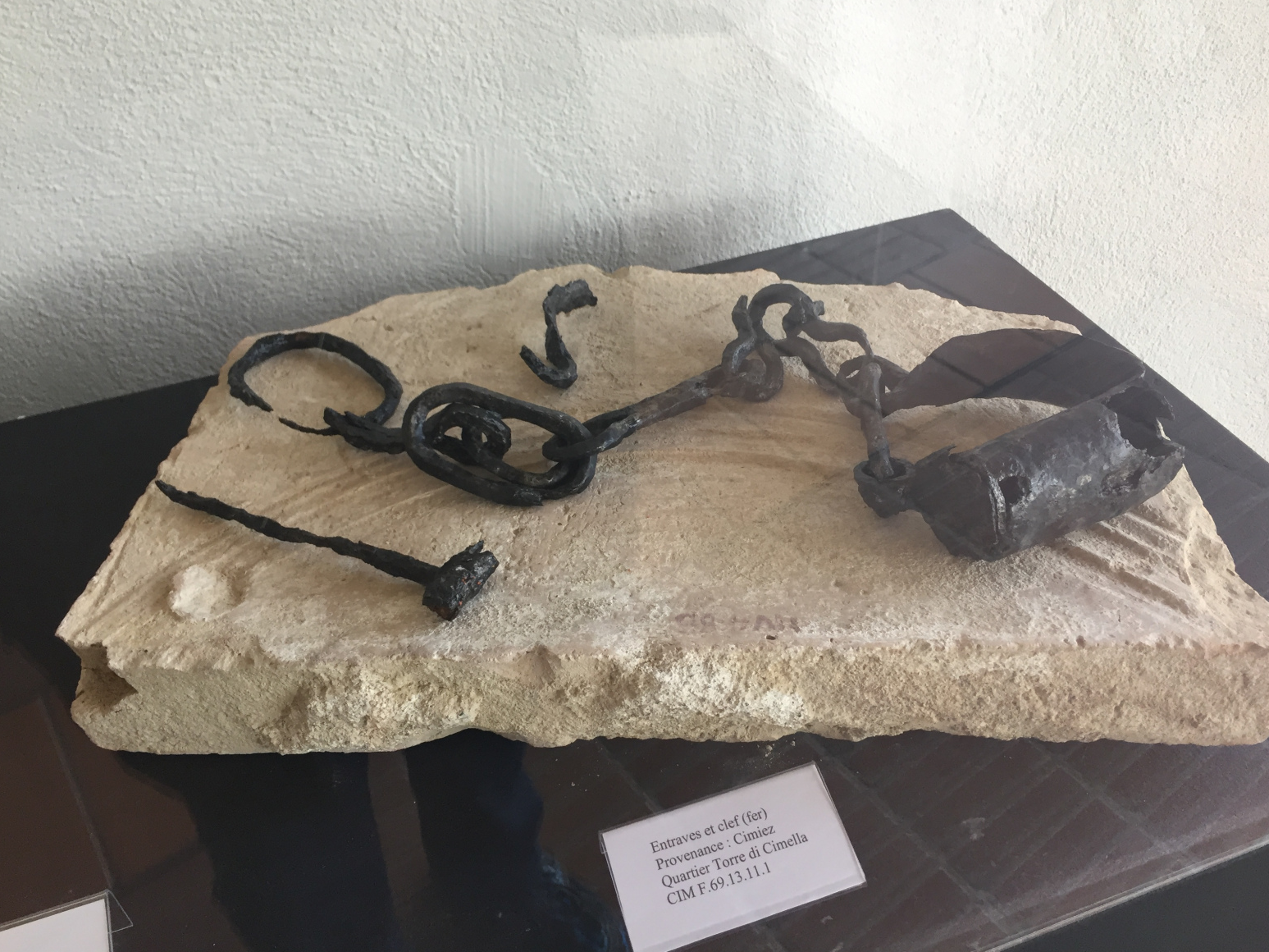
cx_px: 653
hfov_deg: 60.0
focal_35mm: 30
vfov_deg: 46.8
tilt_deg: -39.3
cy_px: 460
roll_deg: +3.8
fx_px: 1100
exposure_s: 1/33
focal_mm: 4.15
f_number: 2.2
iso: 32
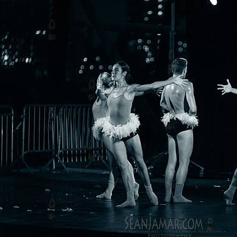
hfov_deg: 8.8
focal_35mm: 199
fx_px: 1541
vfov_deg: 8.8
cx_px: 171
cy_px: 119
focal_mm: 155
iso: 4000
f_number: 2.8
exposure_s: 1/1250
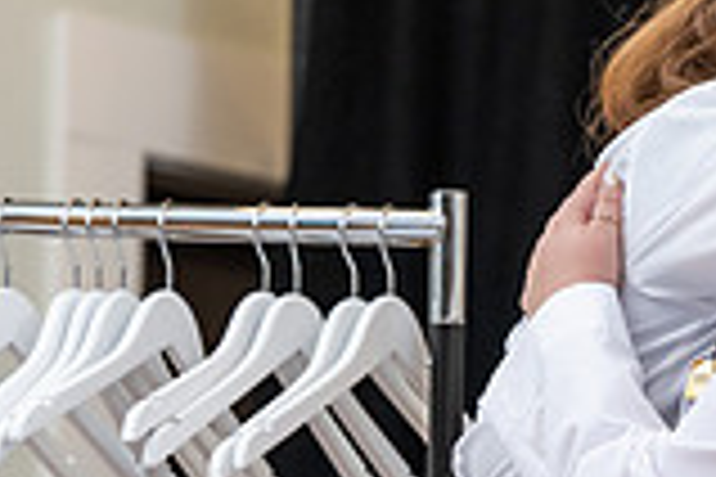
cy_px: 457
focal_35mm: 420
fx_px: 8353
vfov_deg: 3.3
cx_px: 671
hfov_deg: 4.9
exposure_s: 1/200
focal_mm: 115
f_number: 3.5
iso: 1600
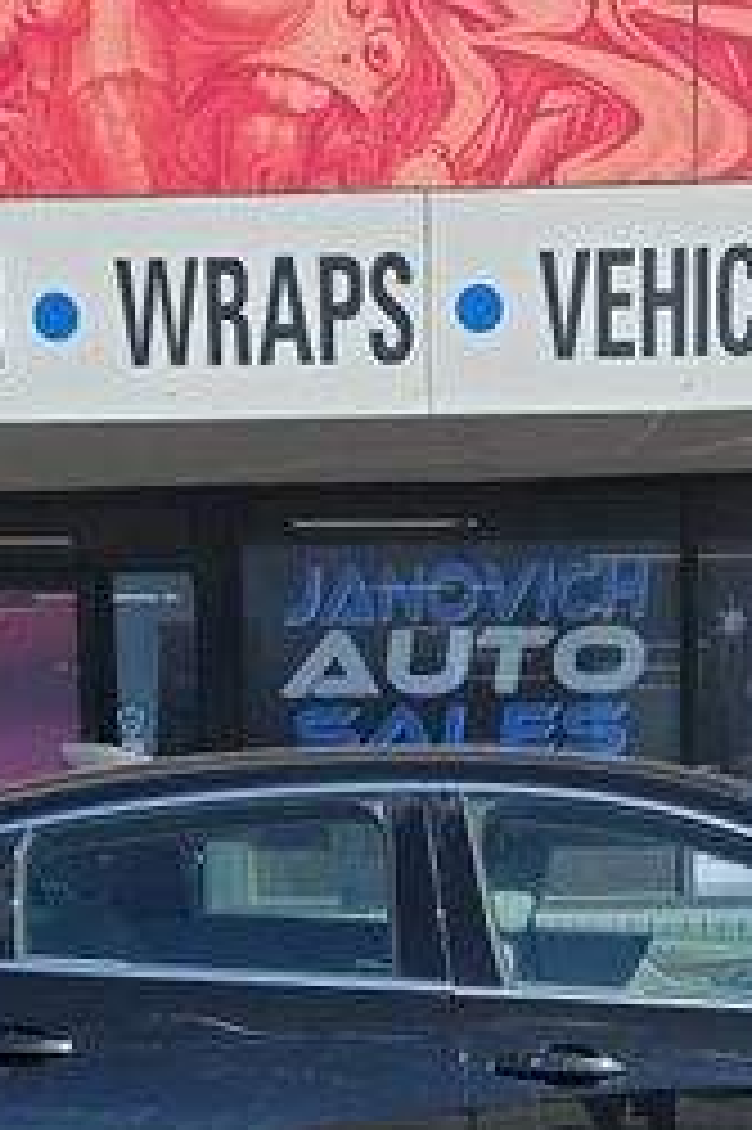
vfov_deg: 31.2
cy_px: 1049
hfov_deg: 22.1
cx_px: 536
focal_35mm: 61
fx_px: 1914
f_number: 1.7
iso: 10
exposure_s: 1/1087
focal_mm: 6.3
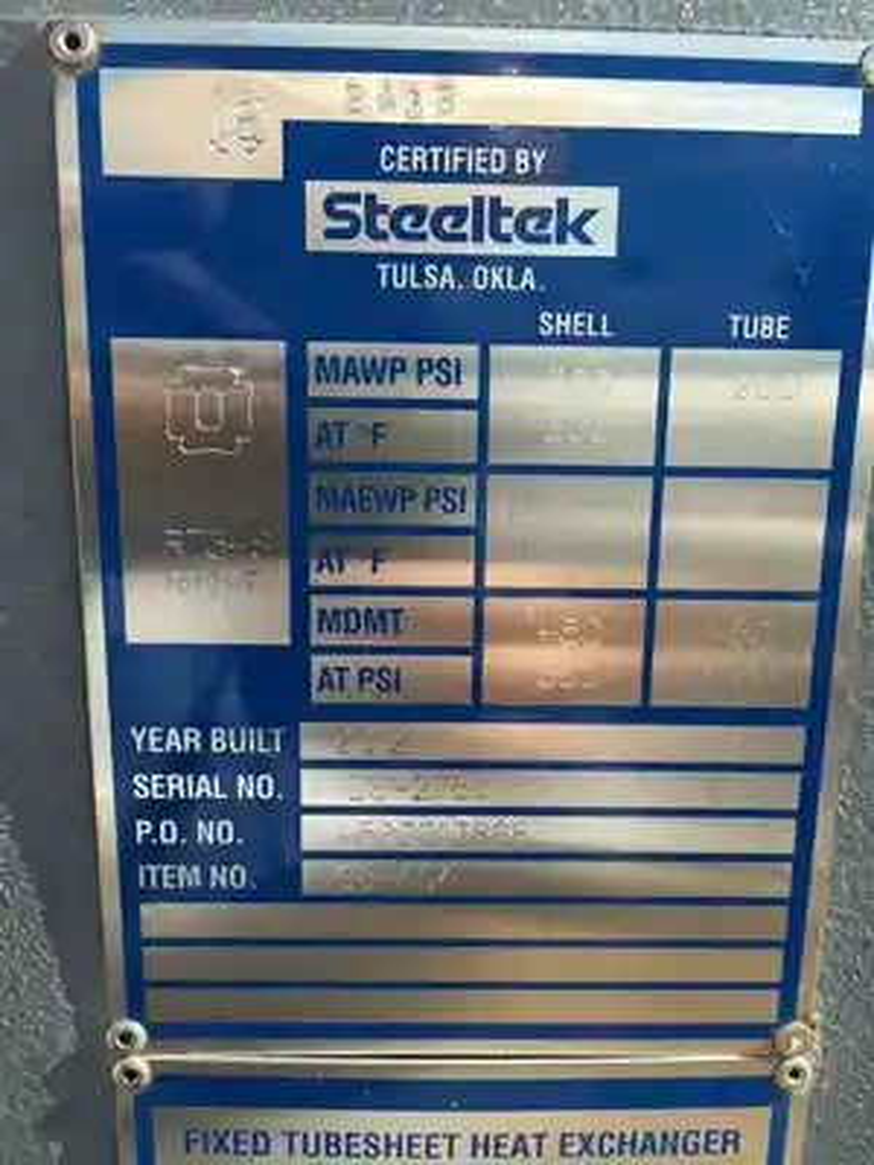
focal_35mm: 29
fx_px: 976
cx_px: 437
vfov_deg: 61.7
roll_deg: -0.7
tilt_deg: -9.1
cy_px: 582
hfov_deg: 48.2
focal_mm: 4.15
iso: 25
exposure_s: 1/739
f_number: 2.2
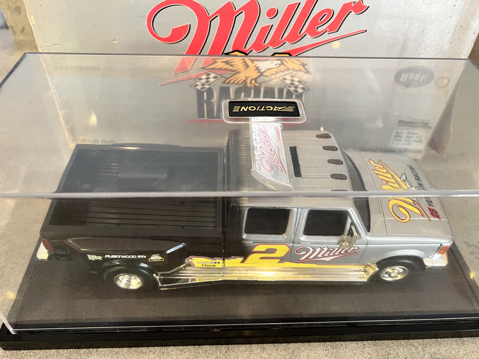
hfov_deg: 67.3
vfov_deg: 53.1
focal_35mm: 26
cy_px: 180
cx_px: 240
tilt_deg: -45.1
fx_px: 360
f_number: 1.5
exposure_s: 1/60
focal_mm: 5.7
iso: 160
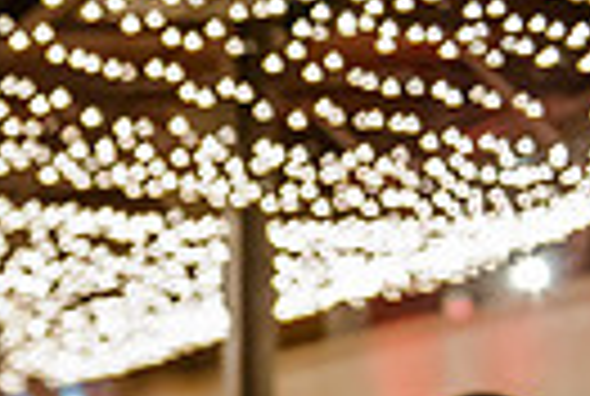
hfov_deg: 11.1
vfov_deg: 8.0
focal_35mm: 169
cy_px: 596
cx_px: -563
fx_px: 2776
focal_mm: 38
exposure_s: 1/50
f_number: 2.8
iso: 3200
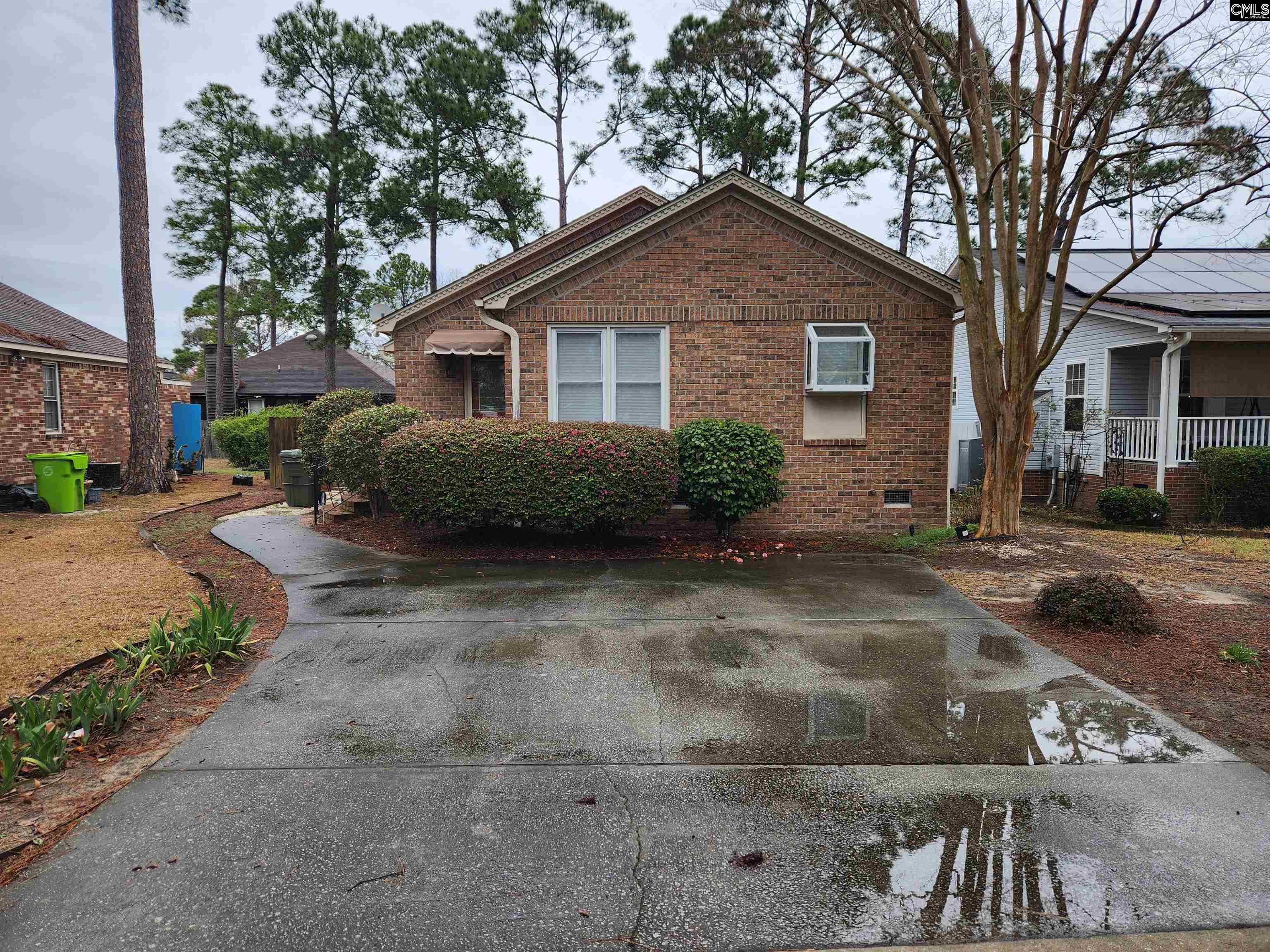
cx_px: 635
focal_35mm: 23
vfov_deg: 58.9
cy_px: 476
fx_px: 844
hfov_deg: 73.9
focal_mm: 5.4
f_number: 1.8
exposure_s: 1/297
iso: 20
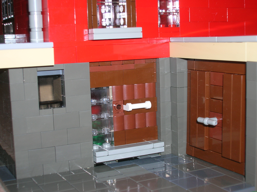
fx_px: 430
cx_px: 128
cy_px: 96
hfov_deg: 33.3
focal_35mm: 58
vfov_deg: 25.2
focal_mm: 9.7
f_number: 3.5
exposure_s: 1/60.1
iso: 50
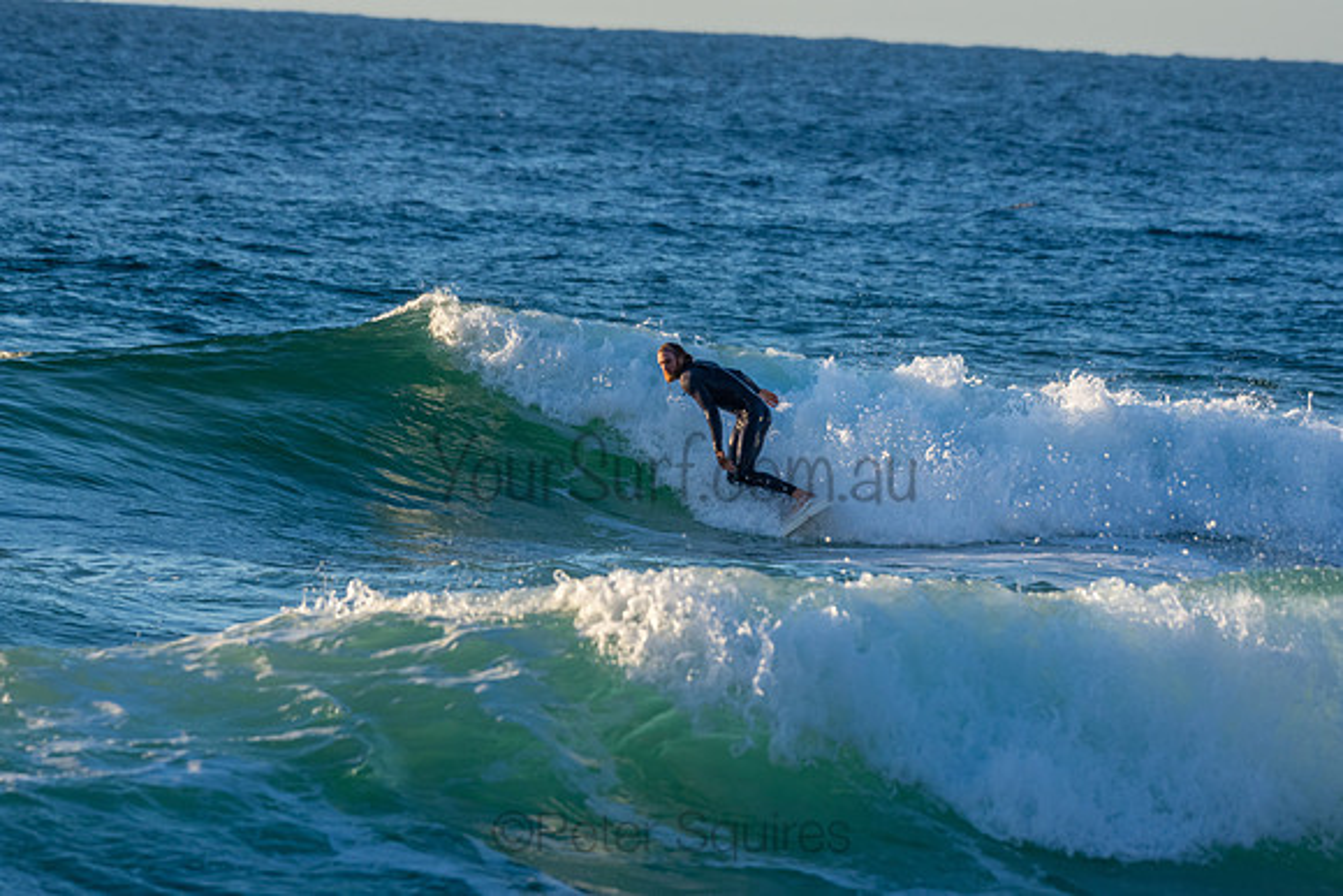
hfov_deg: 4.9
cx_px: 672
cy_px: 448
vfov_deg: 3.3
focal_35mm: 420
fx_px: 15671
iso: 560
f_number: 5.6
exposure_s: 1/1250
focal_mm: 280
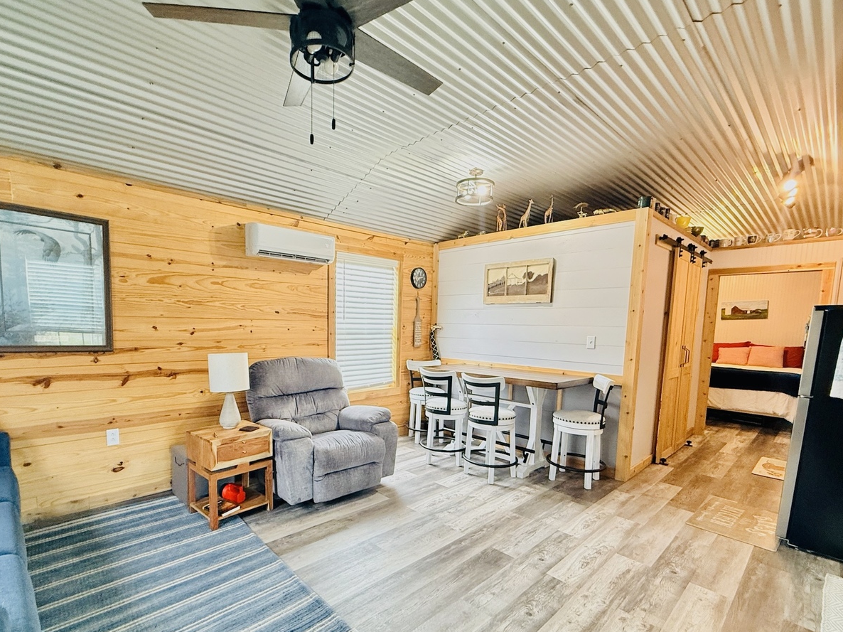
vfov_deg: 74.1
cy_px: 370
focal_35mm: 17
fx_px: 414
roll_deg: -0.9
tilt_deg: -5.5
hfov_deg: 90.8
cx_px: 383
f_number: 2.2
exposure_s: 1/60
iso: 500
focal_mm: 2.22
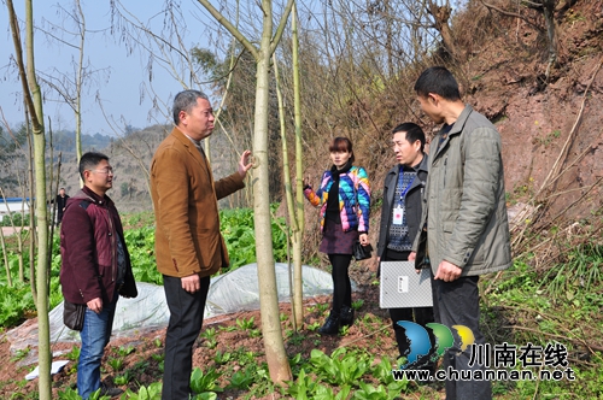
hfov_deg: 49.6
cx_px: 302
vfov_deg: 34.1
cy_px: 200
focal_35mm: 39
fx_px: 652
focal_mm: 26
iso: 200
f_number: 8
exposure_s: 1/250
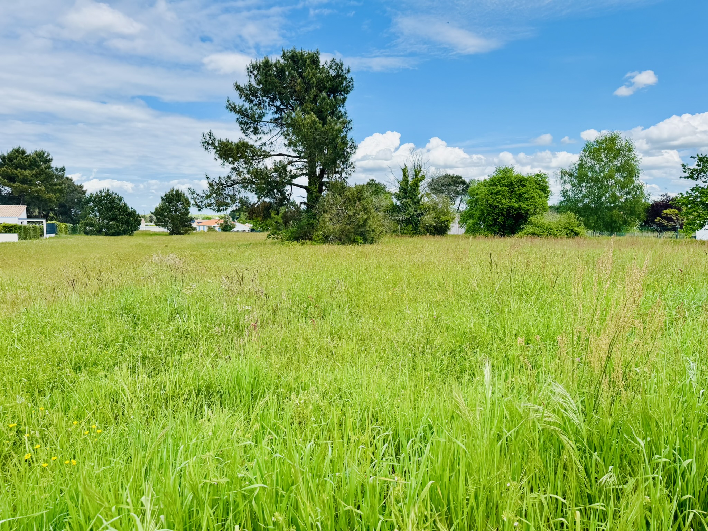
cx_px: 354
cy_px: 266
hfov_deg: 71.6
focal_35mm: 24
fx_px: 491
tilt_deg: -4.8
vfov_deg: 56.8
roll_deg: +0.0
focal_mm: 6.76
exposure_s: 1/3413
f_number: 1.78
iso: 80
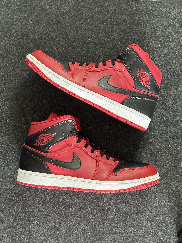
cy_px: 122
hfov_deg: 30.3
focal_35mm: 48
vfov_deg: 39.7
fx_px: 336
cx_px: 91
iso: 250
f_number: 1.78
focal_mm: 6.86
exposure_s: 1/33
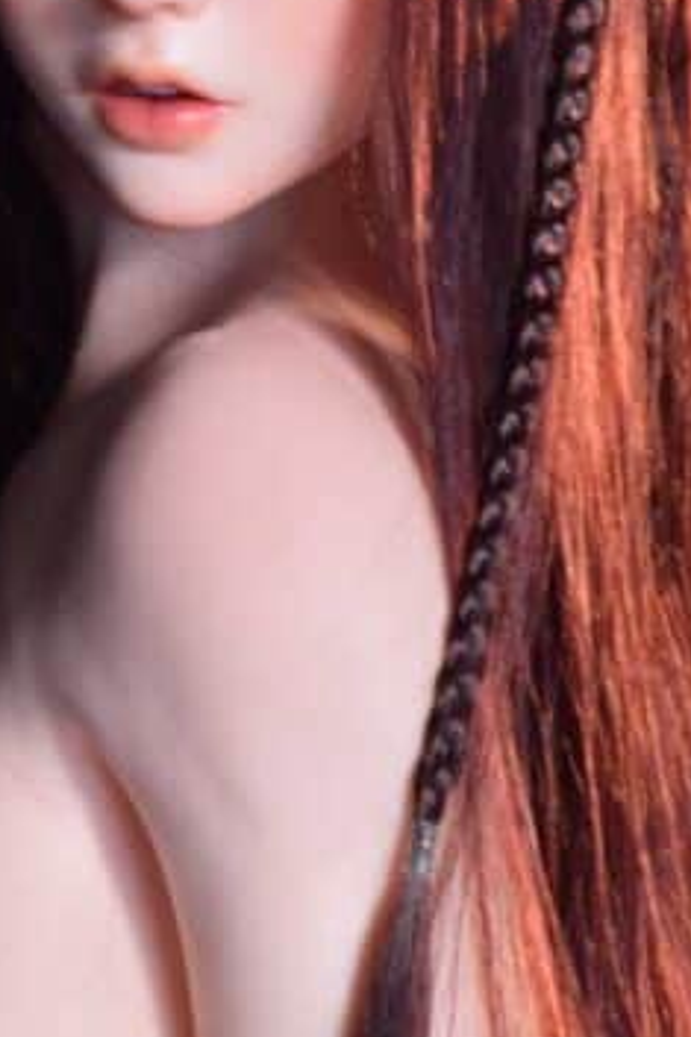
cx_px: 160
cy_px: 379
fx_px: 4899
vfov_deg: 12.1
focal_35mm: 170
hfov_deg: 8.1
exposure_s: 1/40
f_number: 7.1
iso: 800
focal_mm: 50
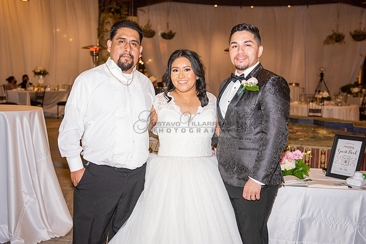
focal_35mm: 51
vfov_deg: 26.4
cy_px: 123
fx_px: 521
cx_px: 185
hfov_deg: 38.7
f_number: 4
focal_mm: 48
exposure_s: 1/160
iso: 1600
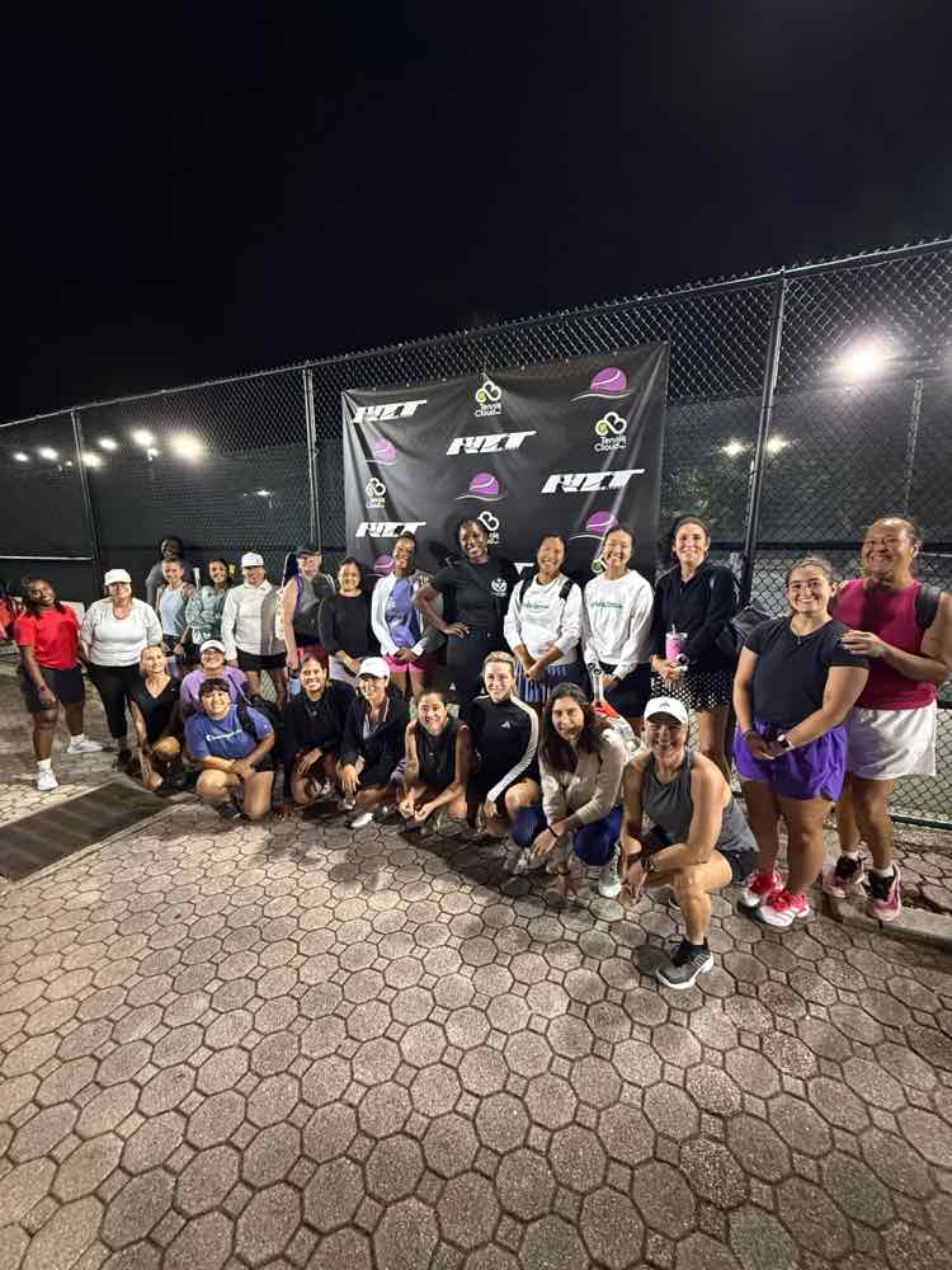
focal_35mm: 14
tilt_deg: -9.3
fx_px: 513
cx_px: 476
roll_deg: +0.1
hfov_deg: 85.7
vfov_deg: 102.1
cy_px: 635
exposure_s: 1/60
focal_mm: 2.22
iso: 1000
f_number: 2.2
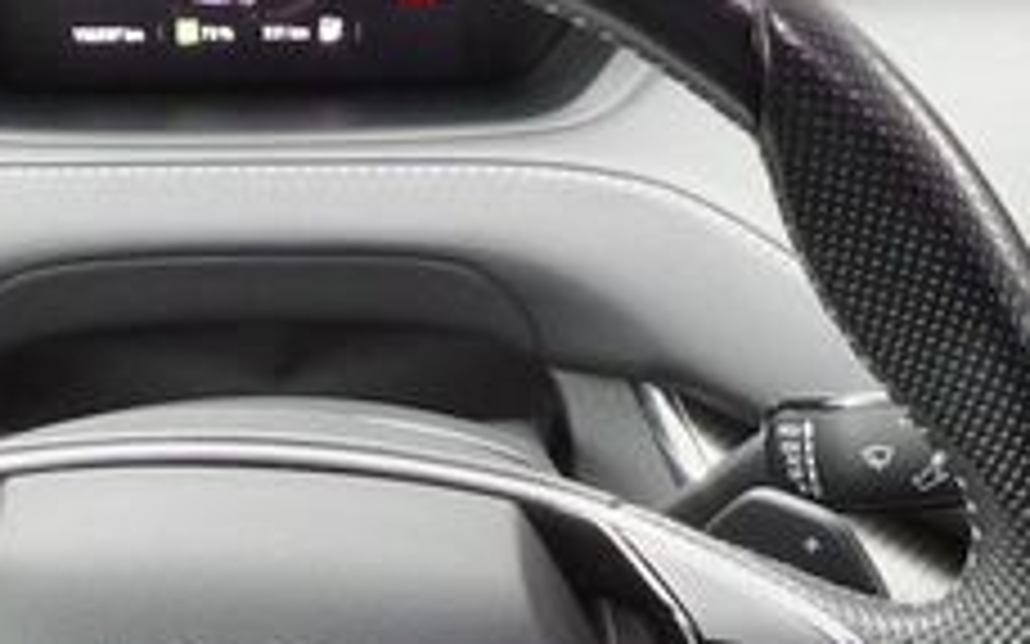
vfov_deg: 11.0
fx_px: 3199
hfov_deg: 18.3
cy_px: 995
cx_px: 454
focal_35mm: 114
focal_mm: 4.3
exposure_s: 1/16
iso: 199
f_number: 3.2
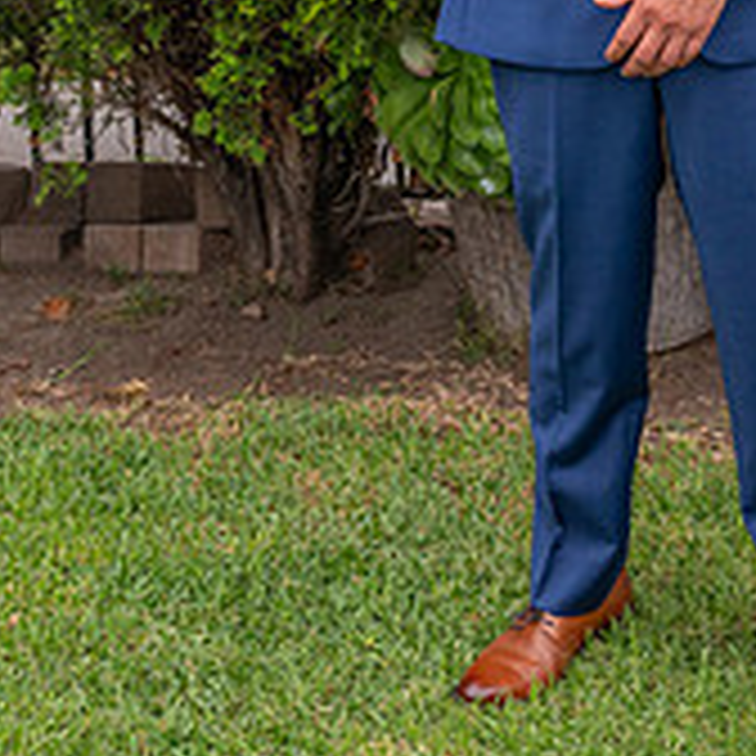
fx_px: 2520
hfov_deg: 16.8
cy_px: -191
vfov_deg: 16.3
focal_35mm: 102
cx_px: 681
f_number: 8
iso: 250
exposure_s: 1/160
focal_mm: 28
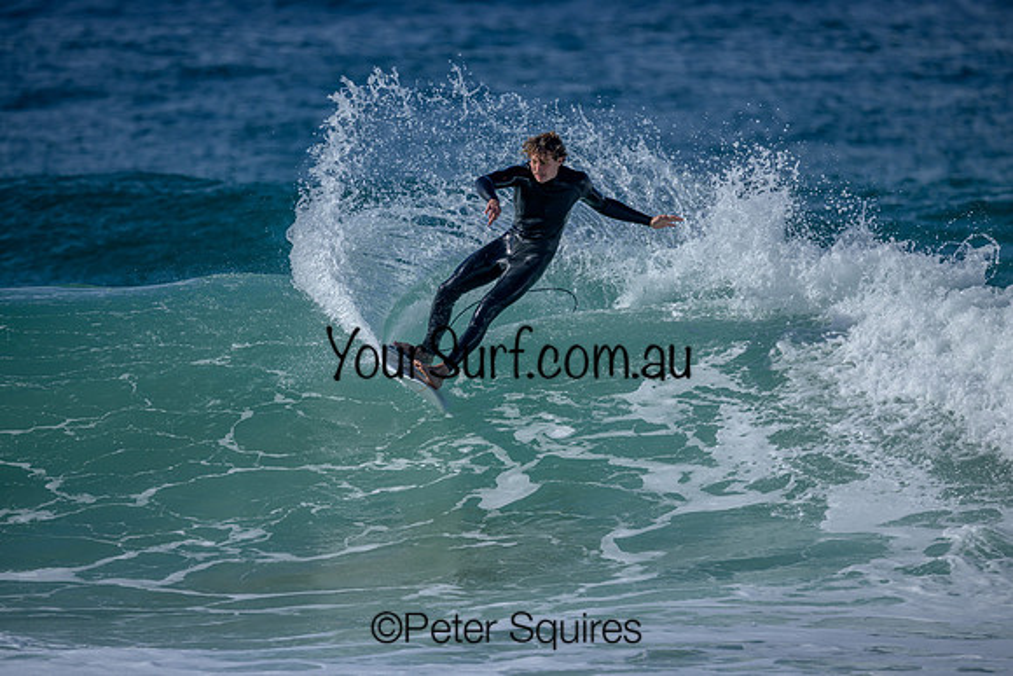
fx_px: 22515
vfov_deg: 1.7
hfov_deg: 2.6
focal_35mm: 800
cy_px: 338
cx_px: 506
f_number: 6.3
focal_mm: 800
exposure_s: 1/2000
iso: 160
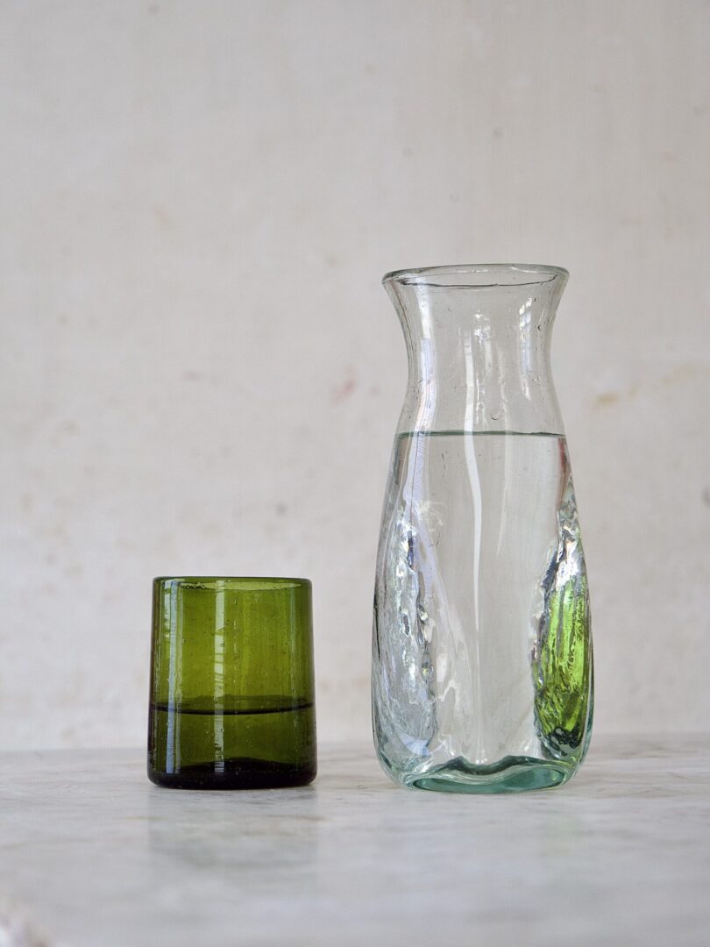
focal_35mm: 92
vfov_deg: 21.3
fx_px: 2516
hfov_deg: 16.1
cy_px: 474
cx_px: 355
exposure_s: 1/100
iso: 320
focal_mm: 46
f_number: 3.9
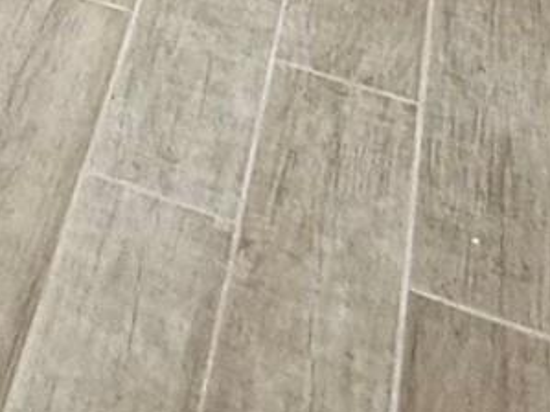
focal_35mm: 96
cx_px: -59
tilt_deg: -10.5
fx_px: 1525
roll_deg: +0.3
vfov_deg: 9.6
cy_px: -990
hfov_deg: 19.6
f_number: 2.2
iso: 250
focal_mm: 2.22
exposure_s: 1/60
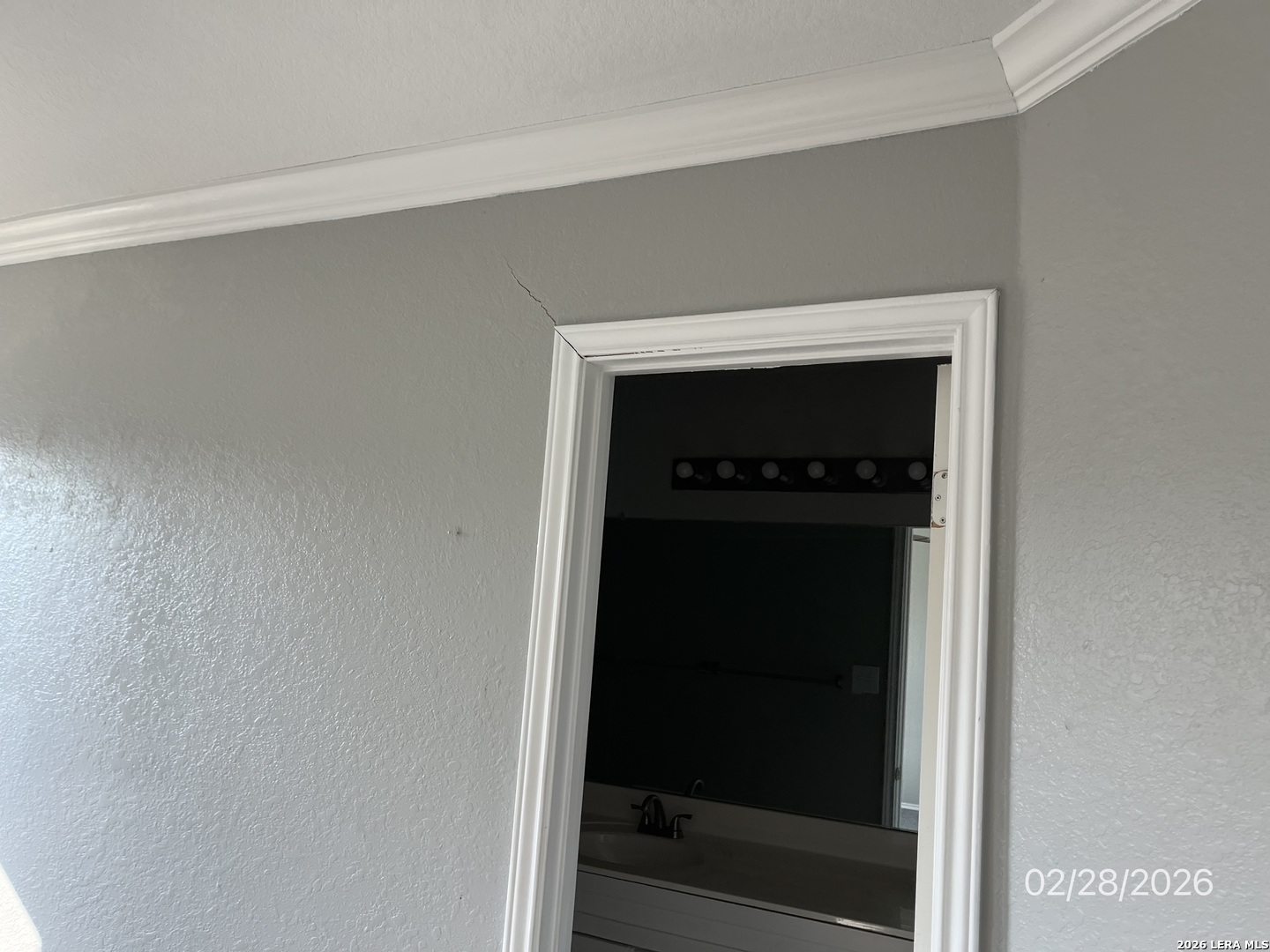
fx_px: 954
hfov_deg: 67.3
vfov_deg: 53.1
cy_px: 476
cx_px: 635
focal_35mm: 26
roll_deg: -3.7
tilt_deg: +3.5
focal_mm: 5.1
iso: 50
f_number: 1.6
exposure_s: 1/153
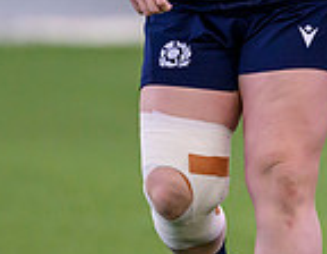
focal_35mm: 1947
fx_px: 18640
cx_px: 614
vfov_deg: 0.8
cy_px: 22
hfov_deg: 1.0
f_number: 3.2
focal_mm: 400
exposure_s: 1/1250
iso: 3200
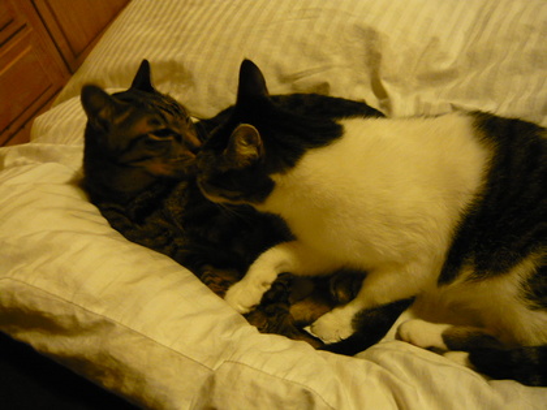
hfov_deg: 55.4
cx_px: 274
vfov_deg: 42.9
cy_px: 205
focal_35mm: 33
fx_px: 521
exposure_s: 1/10
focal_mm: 5.5
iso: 400
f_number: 2.8
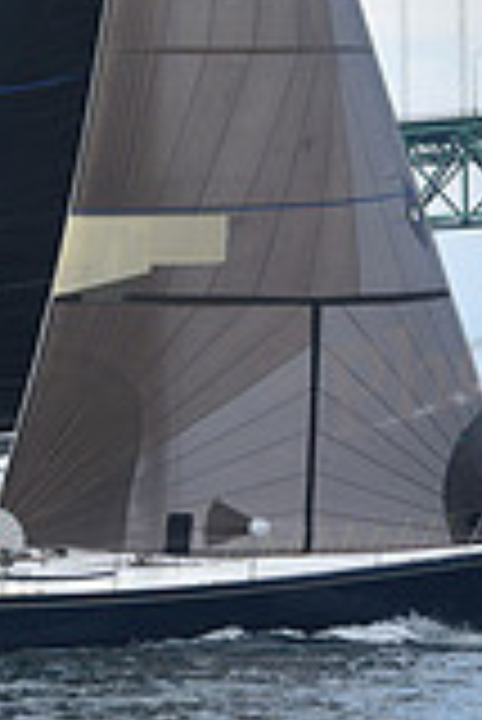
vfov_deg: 4.3
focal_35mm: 472
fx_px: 9458
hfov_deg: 2.9
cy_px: -306
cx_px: 92
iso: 250
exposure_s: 1/800
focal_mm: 130
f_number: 6.3
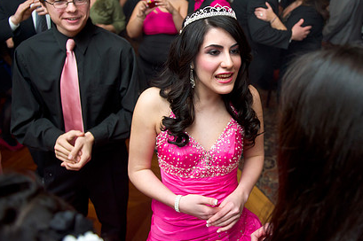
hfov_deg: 54.8
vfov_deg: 38.3
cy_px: 76
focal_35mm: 34
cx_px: 239
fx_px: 343
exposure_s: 1/100
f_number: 3.2
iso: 1600
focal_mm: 24
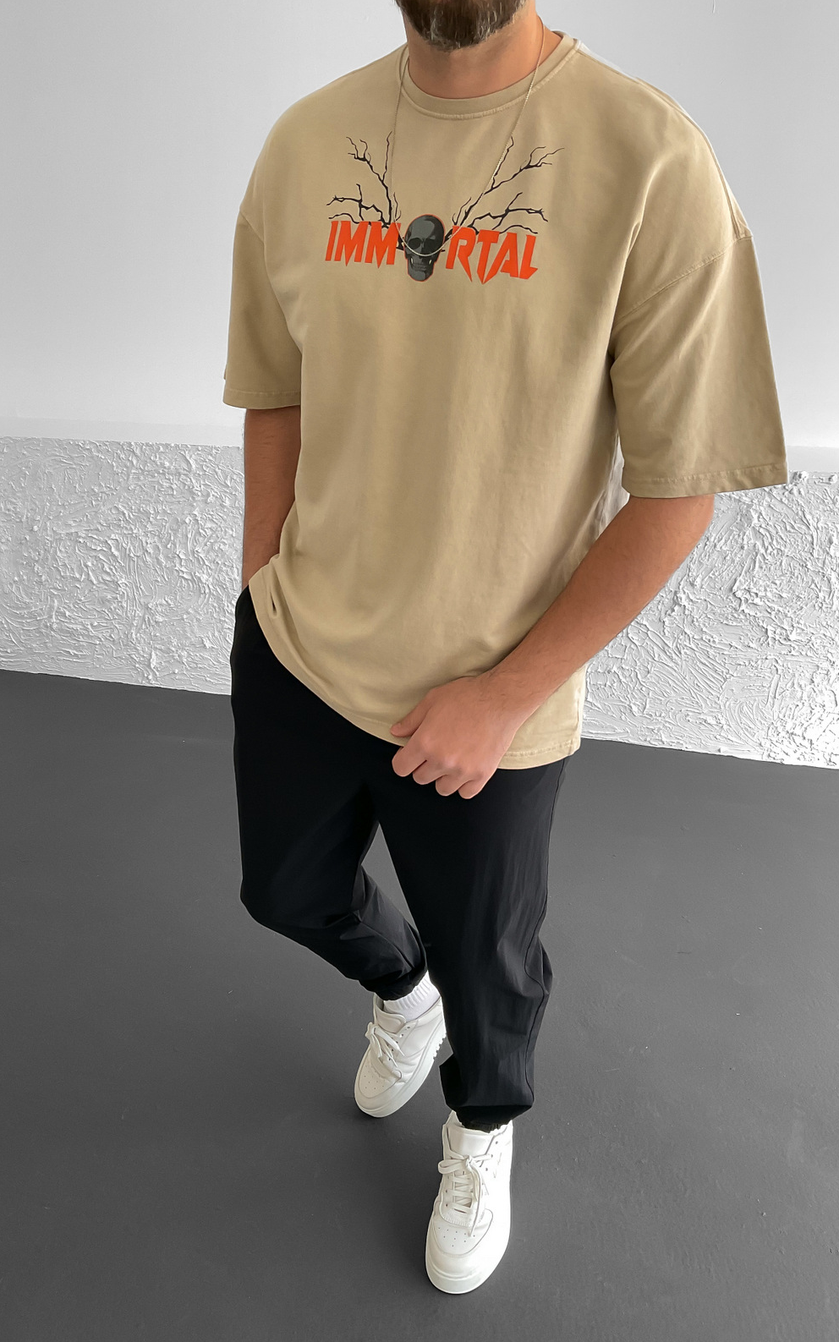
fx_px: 1134
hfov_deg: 40.6
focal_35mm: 31
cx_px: 402
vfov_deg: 61.2
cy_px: 666
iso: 50
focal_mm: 3
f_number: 1.8
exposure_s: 1/120
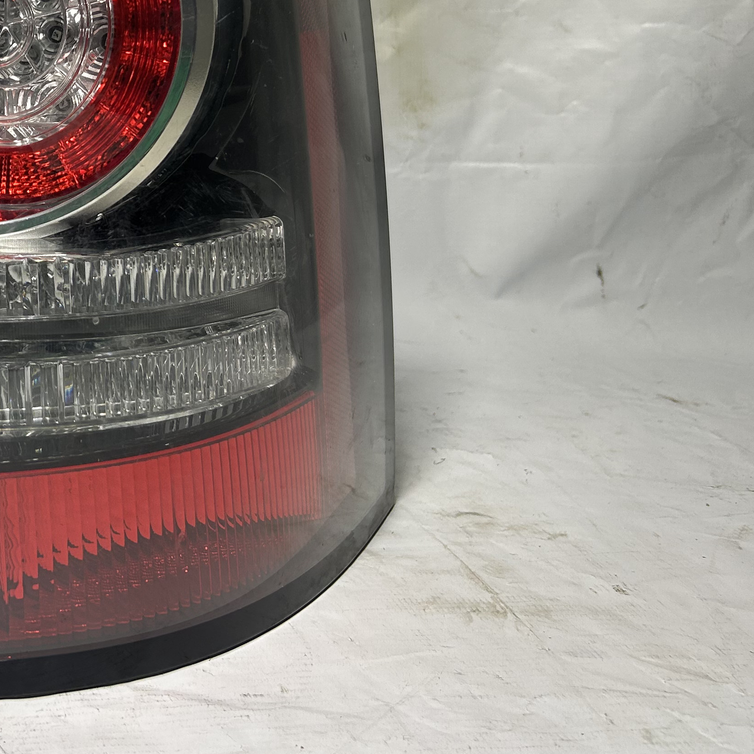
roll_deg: -0.2
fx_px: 1380
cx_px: -63
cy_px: 171
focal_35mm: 56
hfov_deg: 28.0
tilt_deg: -10.3
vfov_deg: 30.0
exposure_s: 1/414
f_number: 1.5
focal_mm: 5.7
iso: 50
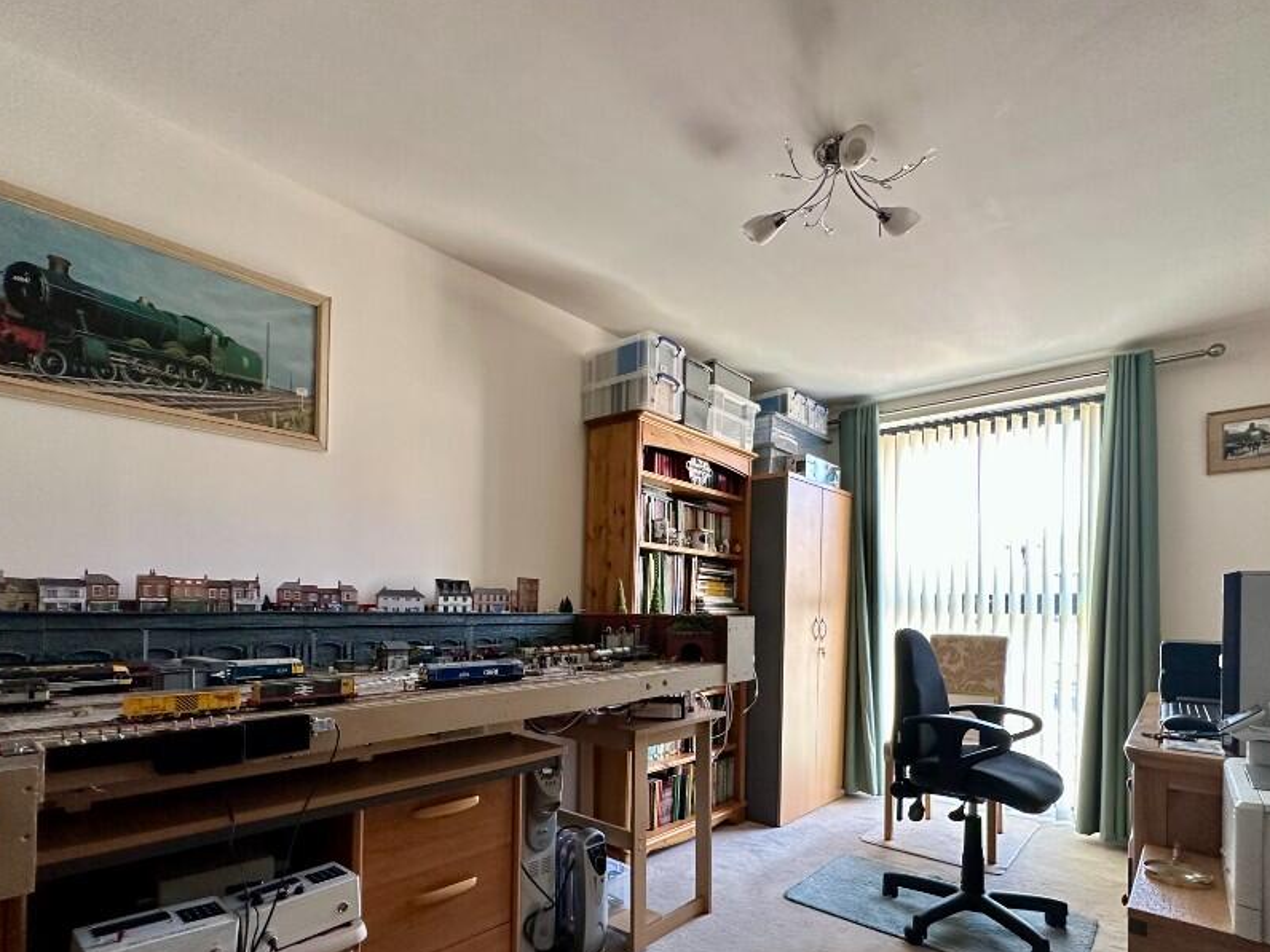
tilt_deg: +0.2
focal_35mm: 18
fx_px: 660
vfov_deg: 70.3
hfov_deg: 87.7
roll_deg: -0.9
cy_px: 603
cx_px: 624
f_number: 2.2
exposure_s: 1/99
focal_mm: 2.22
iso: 320
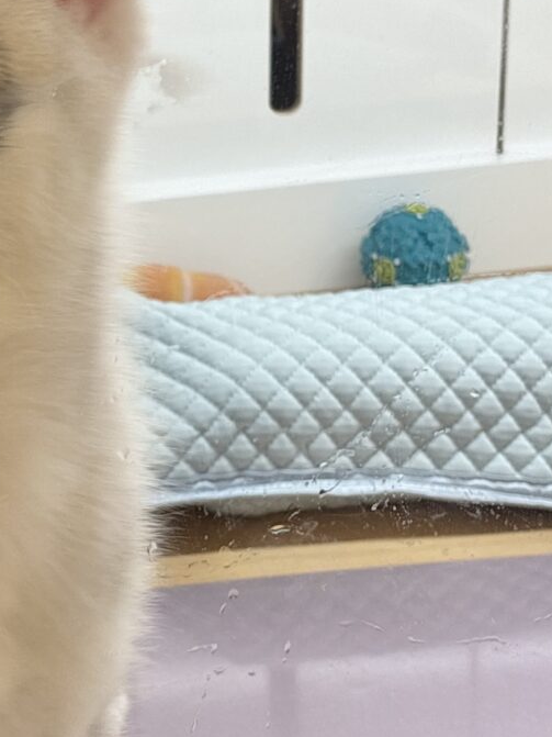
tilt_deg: -22.3
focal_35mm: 93
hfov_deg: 15.5
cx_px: -26
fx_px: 1978
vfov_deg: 21.1
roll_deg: +3.8
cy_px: 356
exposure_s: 1/50
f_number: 1.6
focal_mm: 5.96
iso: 32
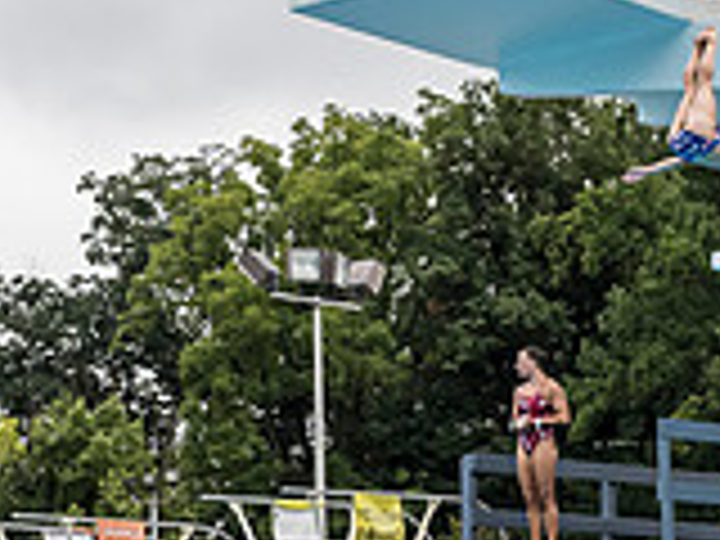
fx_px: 2870
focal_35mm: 138
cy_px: 254
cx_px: 580
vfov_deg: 10.7
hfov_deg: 14.2
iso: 1000
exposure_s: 1/1600
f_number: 6.3
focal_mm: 19
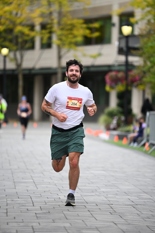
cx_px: 78
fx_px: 1291
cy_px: 116
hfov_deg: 6.9
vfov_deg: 10.3
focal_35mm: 200
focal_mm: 200
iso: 1600
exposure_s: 1/5000
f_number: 2.8
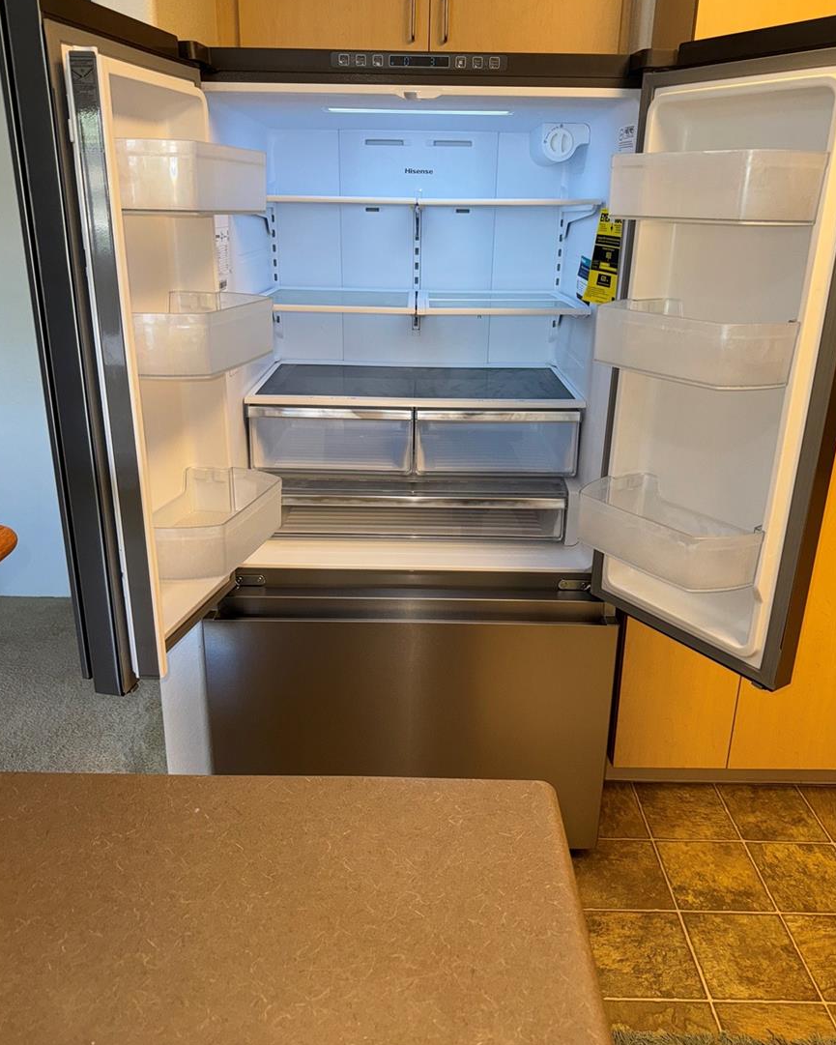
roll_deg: +0.5
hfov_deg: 54.9
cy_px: 490
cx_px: 423
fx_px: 804
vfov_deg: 66.0
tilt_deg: -19.6
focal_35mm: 26
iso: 50
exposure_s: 1/139
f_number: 1.78
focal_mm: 6.76
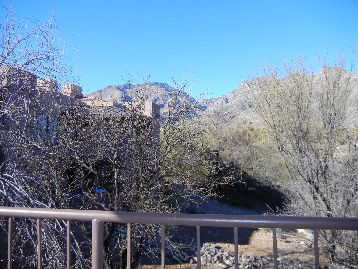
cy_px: 134
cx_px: 179
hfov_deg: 60.0
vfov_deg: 46.8
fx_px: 310
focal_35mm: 30
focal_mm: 5.4
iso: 160
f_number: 3.5
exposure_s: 1/797
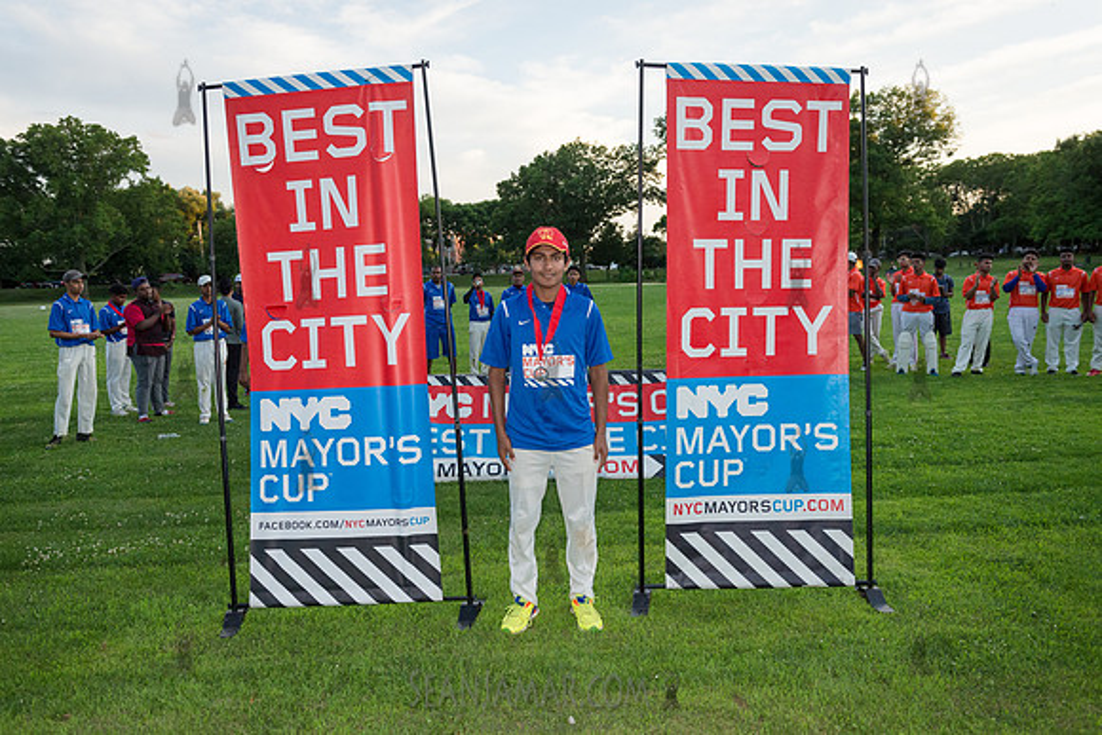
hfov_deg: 63.6
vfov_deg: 45.0
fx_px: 888
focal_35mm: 29
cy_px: 368
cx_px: 551
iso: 1600
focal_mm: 29
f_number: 4
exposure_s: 1/2000
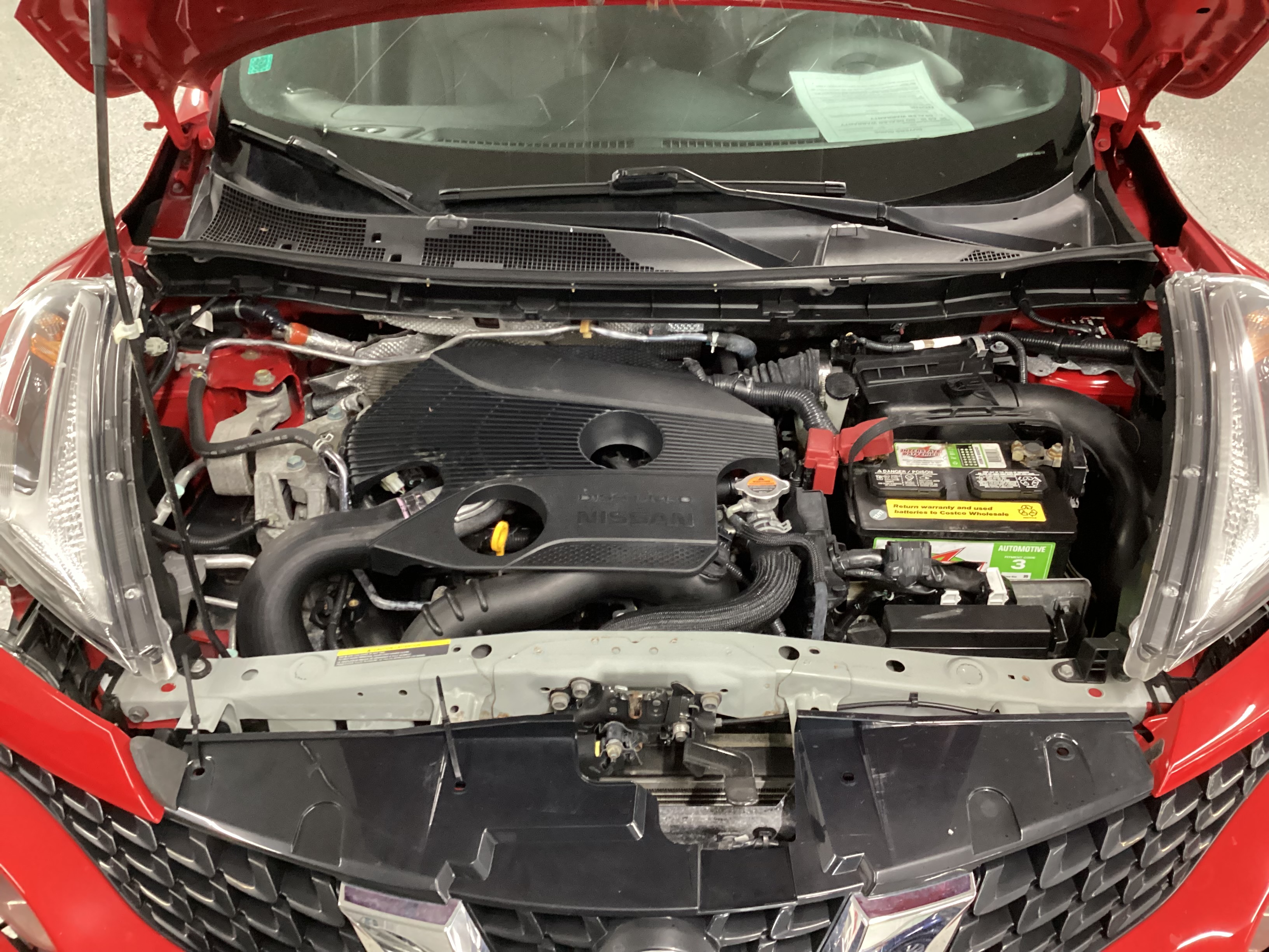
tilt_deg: -36.0
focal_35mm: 31
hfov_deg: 58.4
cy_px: 476
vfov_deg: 45.4
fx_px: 1136
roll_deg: +0.8
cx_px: 634
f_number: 2.4
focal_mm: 3.3
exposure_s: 1/25
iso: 500
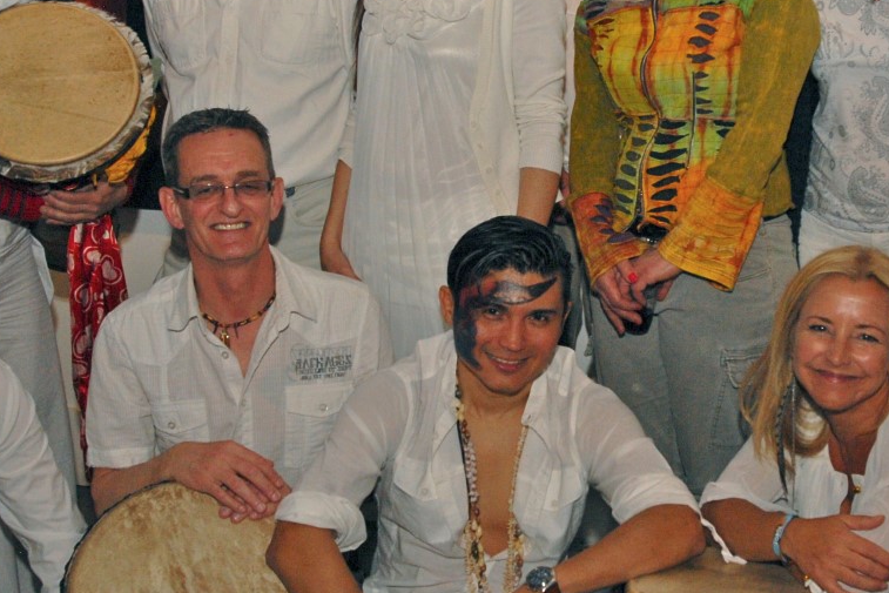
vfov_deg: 21.2
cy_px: 241
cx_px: 554
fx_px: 1581
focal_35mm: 64
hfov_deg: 31.3
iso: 320
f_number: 5.6
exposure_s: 1/125
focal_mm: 20
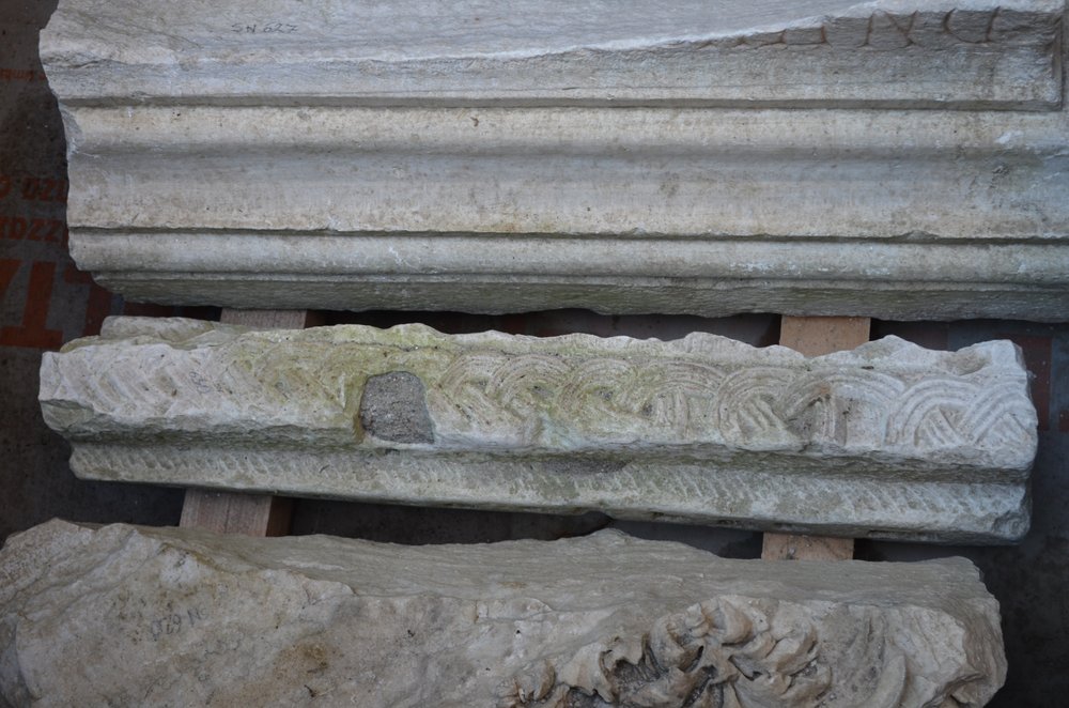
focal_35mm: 60
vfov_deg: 22.5
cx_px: 534
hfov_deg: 33.5
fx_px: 1778
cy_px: 354
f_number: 5.3
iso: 400
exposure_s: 1/80
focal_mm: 40
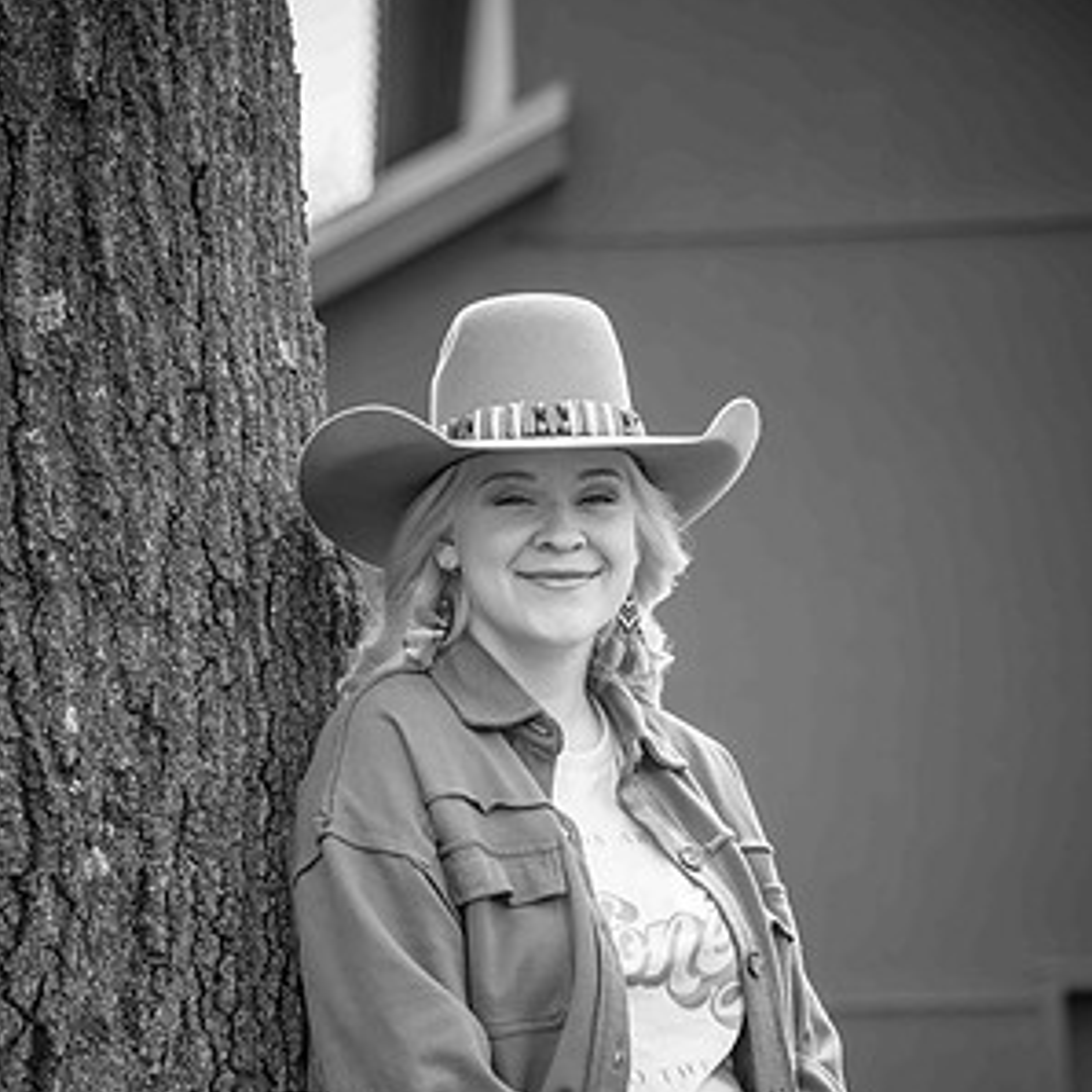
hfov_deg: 6.8
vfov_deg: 6.8
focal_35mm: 257
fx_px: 9172
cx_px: 546
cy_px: 737
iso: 640
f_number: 10
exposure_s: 1/400
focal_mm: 200
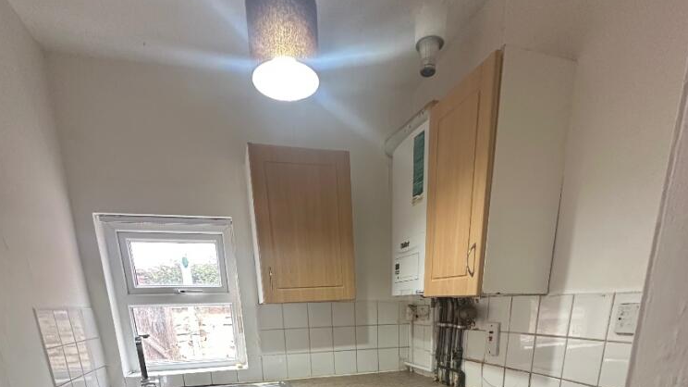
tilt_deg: -17.1
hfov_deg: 83.9
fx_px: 383
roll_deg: +1.0
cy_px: 421
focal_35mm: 21
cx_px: 350
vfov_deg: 42.6
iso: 250
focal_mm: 2.22
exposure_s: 1/50
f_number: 2.2
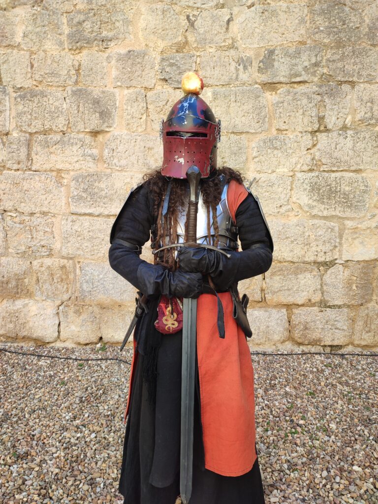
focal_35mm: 25
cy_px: 252
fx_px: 364
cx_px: 189
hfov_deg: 54.9
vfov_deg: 69.4
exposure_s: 1/100
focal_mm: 6.04
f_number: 1.9
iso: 82
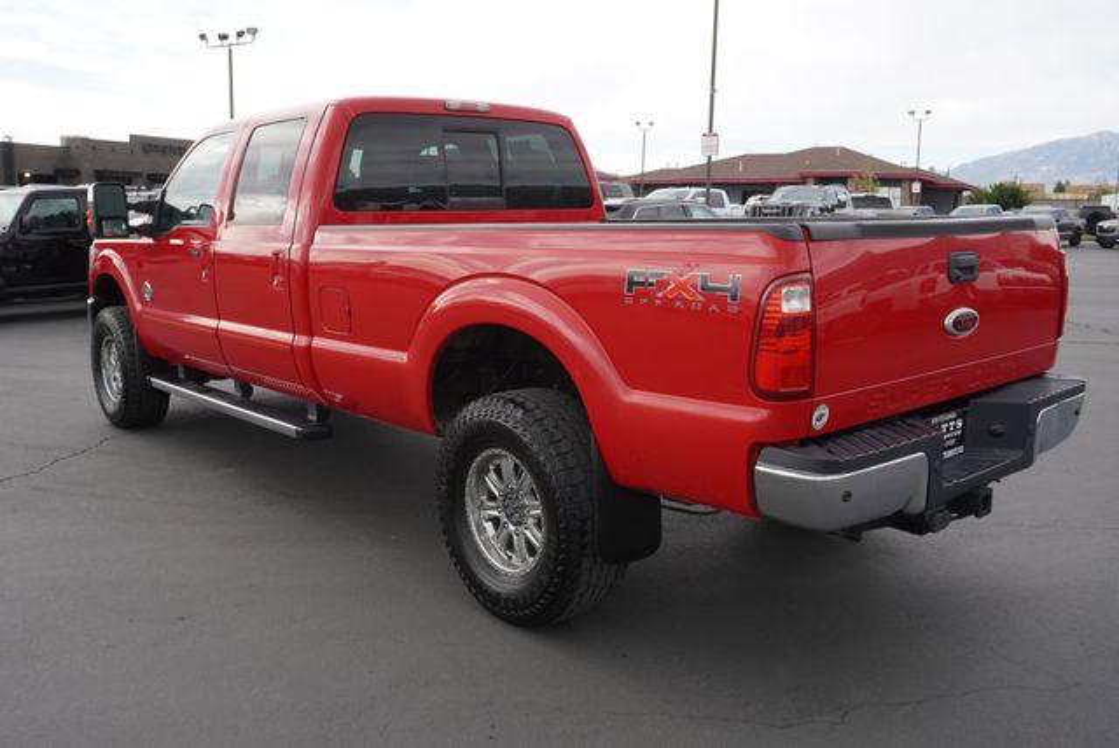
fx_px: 980
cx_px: 560
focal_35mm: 32
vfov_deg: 41.8
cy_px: 374
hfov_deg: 59.4
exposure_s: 1/100
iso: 100
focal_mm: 21
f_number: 7.1
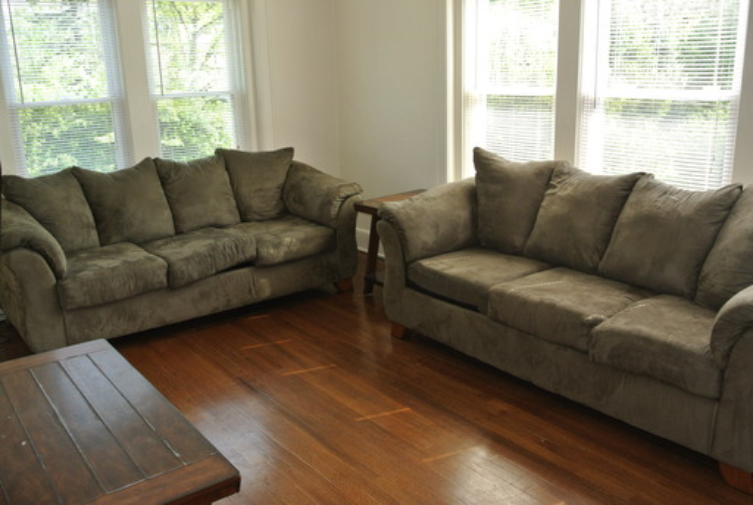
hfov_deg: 60.2
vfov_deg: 42.5
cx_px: 376
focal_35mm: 31
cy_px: 252
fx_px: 649
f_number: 4.5
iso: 200
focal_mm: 11.8
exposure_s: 1/60
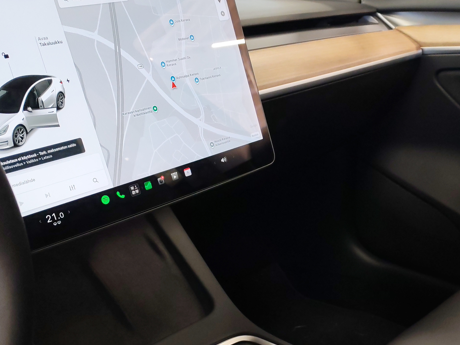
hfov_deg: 36.6
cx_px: 286
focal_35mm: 52
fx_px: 691
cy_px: 226
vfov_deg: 27.9
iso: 800
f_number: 1.9
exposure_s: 1/100
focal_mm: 6.12
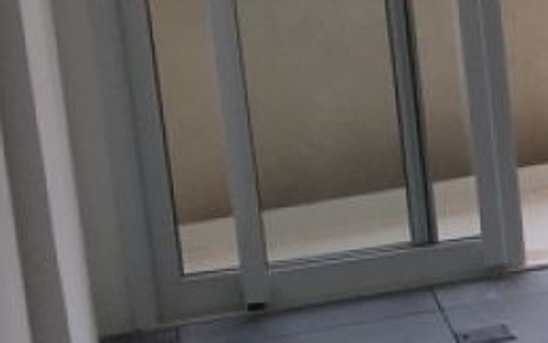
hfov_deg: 11.3
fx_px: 2271
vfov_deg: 8.6
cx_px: 1348
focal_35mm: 152
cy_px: 38
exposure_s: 1/196
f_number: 2.2
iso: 25
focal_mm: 4.15
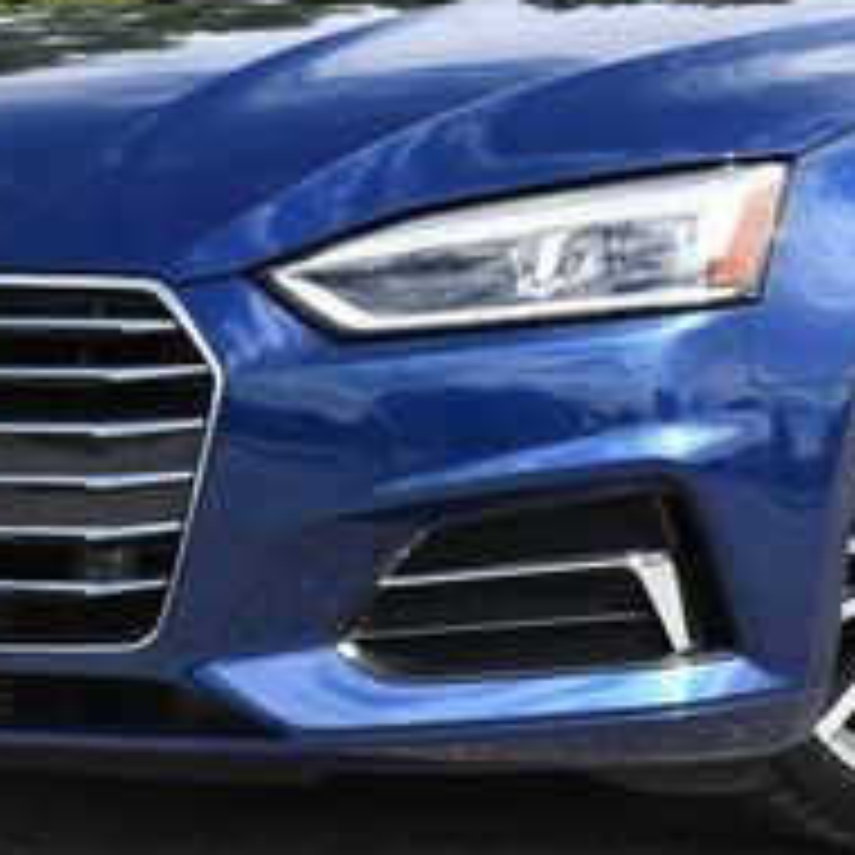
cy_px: 104
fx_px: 5114
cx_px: 662
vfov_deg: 9.5
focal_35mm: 183
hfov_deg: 9.5
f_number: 8
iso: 180
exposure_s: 1/250
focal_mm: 32
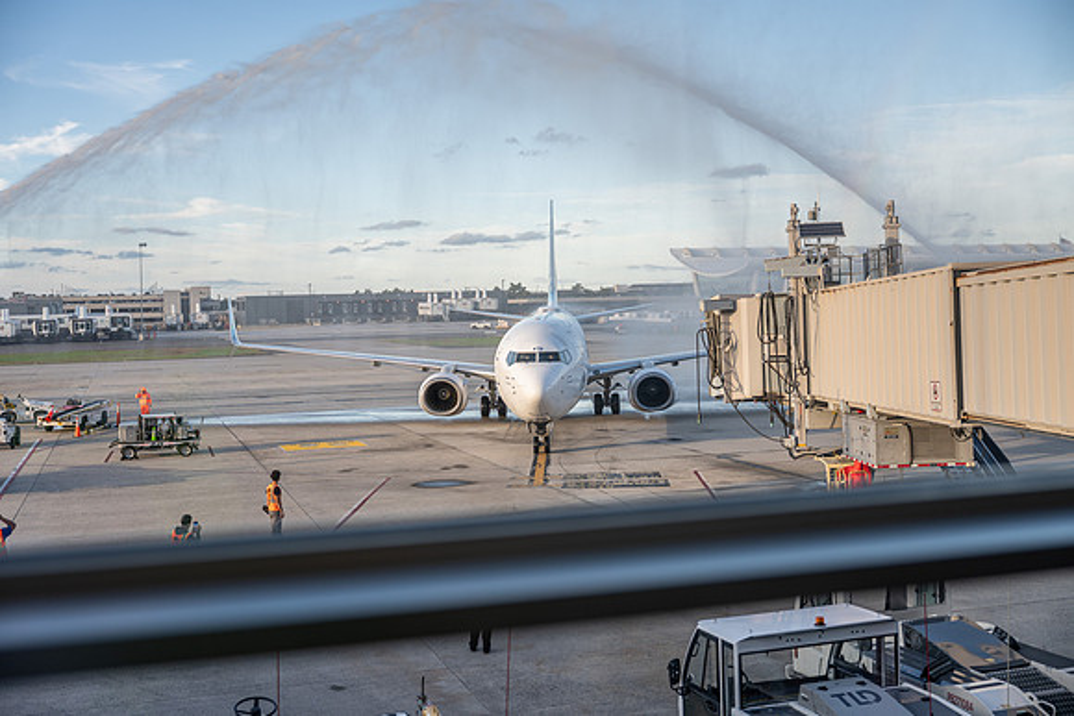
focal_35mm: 42
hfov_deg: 46.4
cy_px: 358
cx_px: 537
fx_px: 1253
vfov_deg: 31.9
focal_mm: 42
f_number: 2.8
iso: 100
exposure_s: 1/200
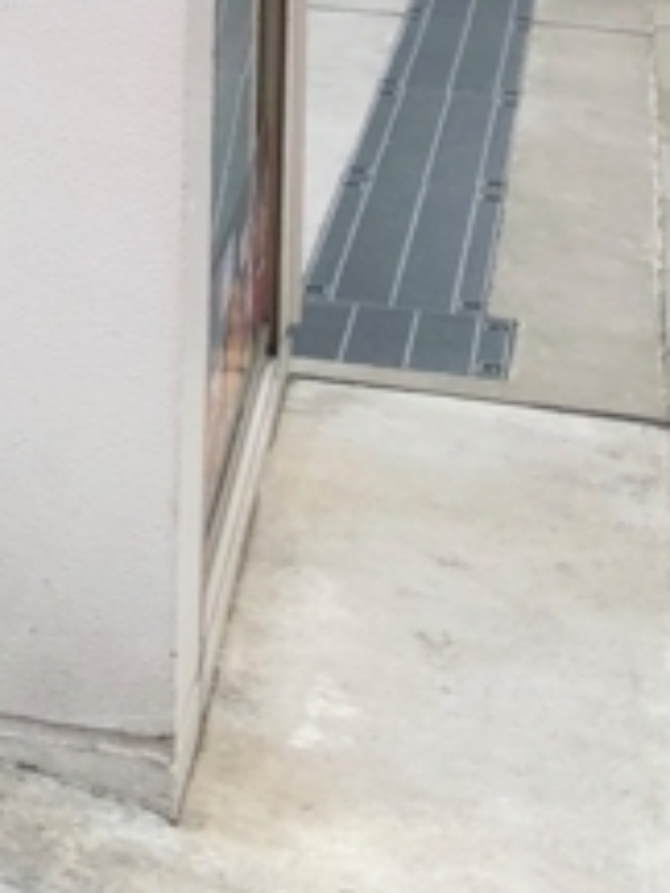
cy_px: -628
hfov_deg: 10.5
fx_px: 3432
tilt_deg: +3.5
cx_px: -534
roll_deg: -2.6
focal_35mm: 133
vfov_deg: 13.5
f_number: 1.8
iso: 20
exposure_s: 1/222
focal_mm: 4
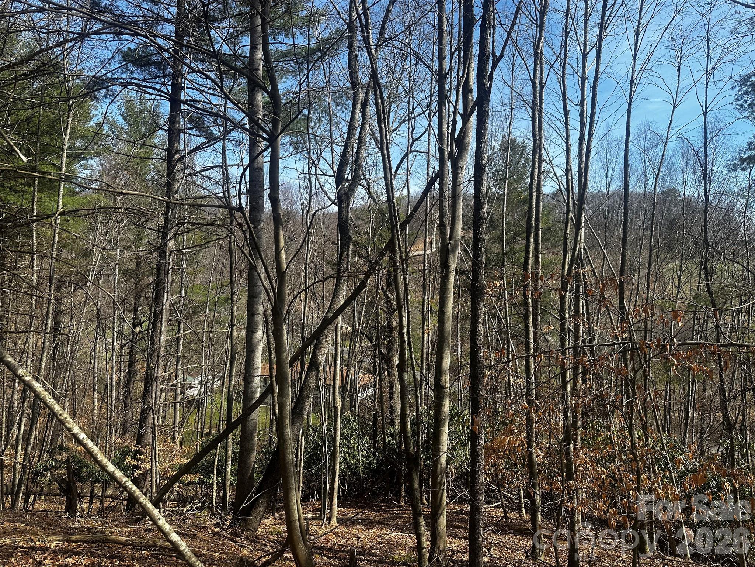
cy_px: 284
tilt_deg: -0.6
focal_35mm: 24
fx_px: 523
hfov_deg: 71.6
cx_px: 378
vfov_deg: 56.8
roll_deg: -2.8
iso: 80
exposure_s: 1/2410
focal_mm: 6.86
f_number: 1.78
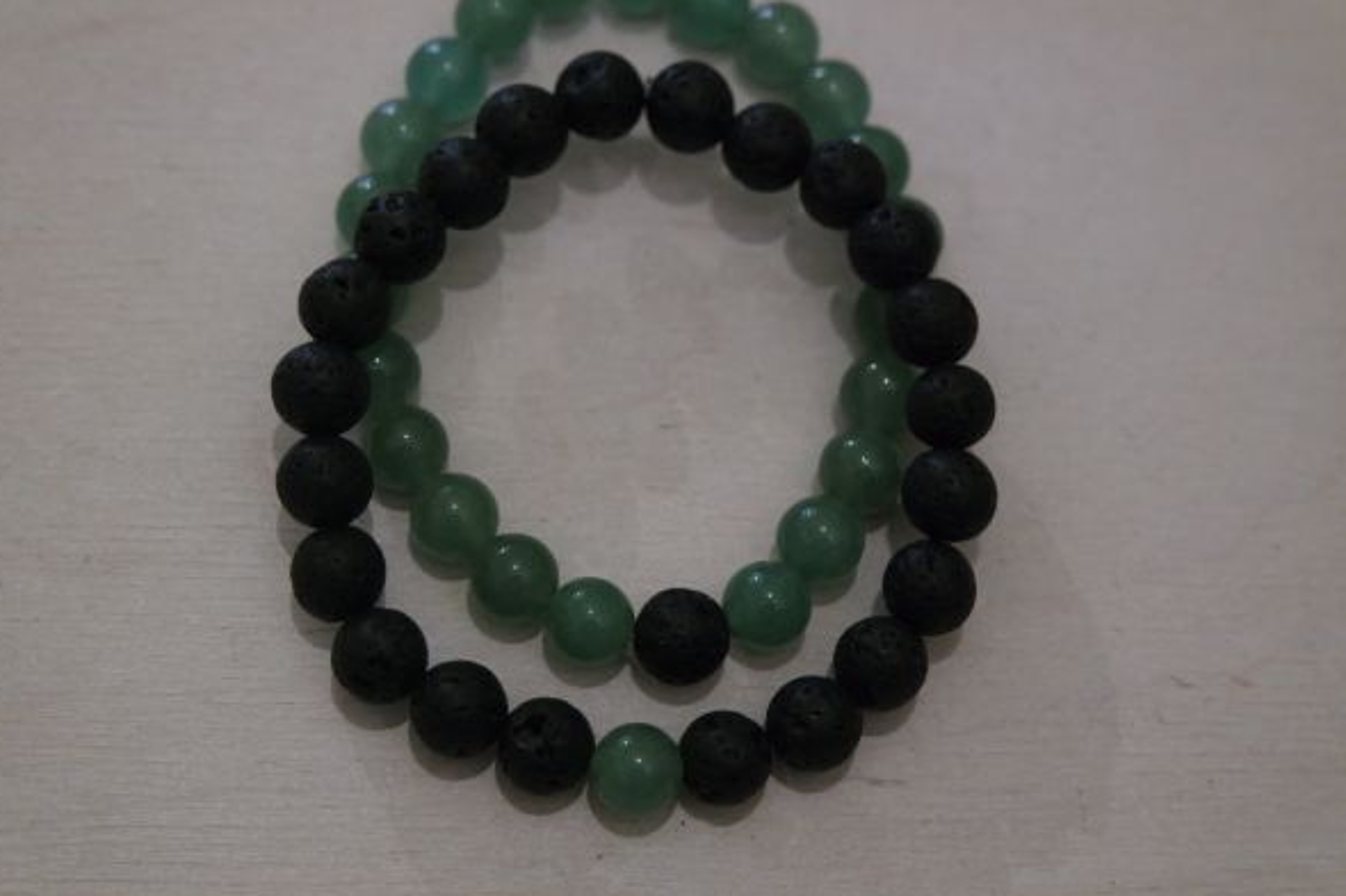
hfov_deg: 32.9
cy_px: 449
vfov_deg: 22.2
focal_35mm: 61
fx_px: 2280
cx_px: 668
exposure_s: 1/60
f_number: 5
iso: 3200
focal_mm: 39
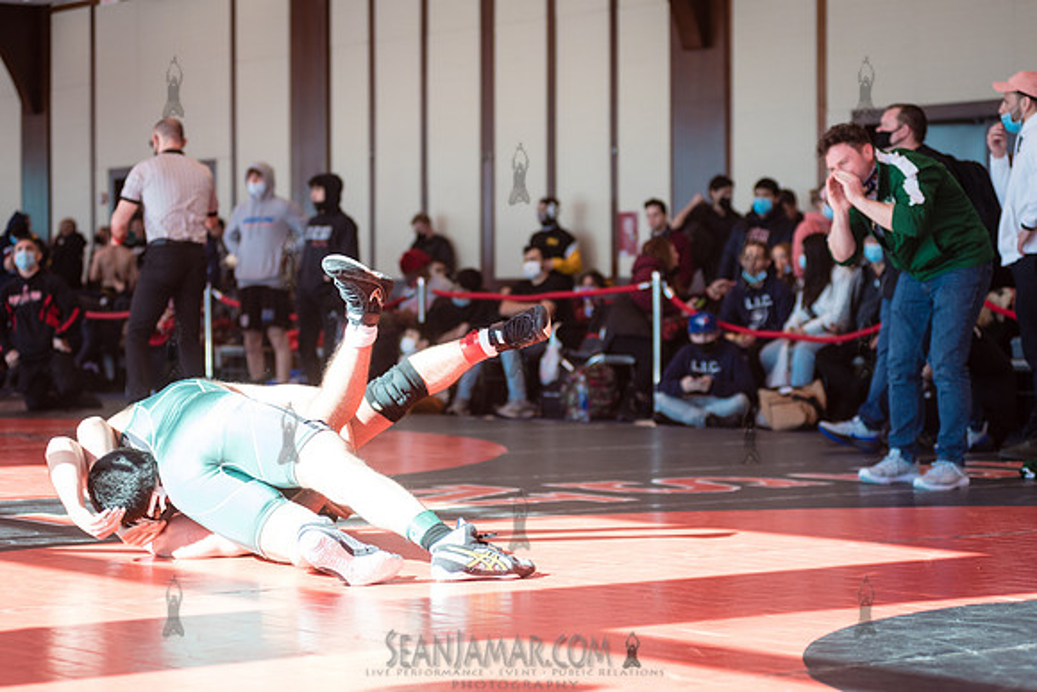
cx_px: 498
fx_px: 2466
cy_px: 345
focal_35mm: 86
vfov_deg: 16.0
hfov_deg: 23.7
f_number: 3.5
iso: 400
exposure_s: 1/400
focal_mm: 80
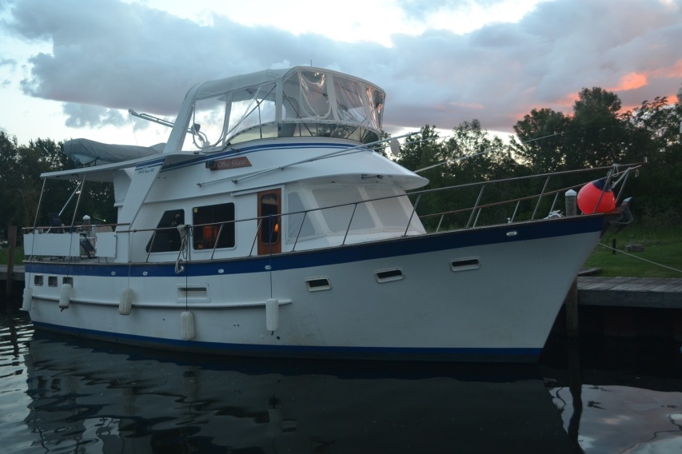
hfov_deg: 50.7
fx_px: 720
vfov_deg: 35.0
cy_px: 215
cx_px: 326
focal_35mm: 38
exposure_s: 1/25
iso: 400
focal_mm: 24
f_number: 4
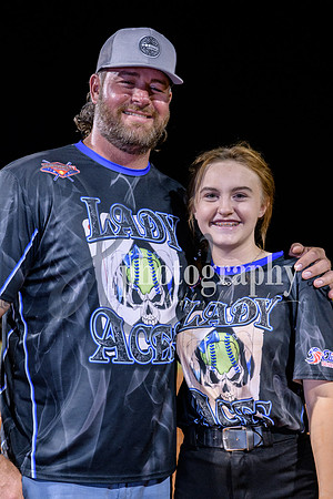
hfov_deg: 19.5
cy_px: 250
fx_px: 971
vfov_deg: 28.8
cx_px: 166
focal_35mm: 70
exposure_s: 1/80
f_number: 5
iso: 2000
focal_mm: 70
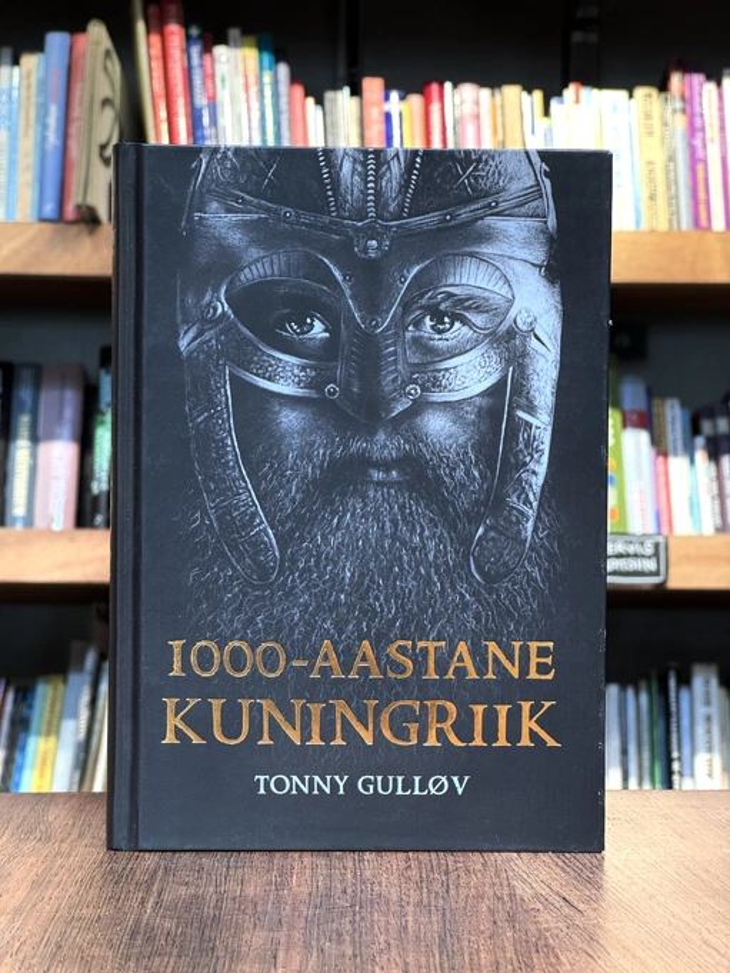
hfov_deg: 19.1
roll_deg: -1.5
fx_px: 2164
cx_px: 365
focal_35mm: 77
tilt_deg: -0.6
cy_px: 486
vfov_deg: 25.3
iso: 320
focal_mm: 9
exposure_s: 1/60
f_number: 2.8
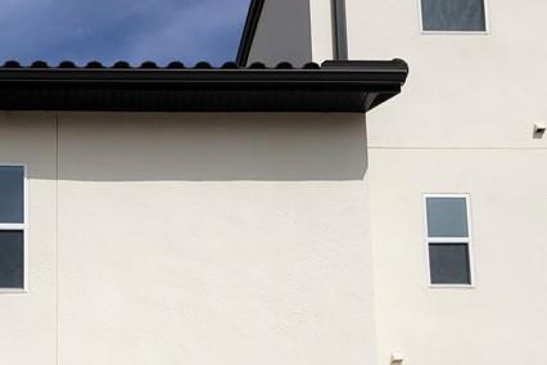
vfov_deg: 19.8
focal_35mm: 65
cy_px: 427
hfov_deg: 30.3
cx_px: 123
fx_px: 988
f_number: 1.5
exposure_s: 1/10816
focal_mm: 4.3
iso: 50
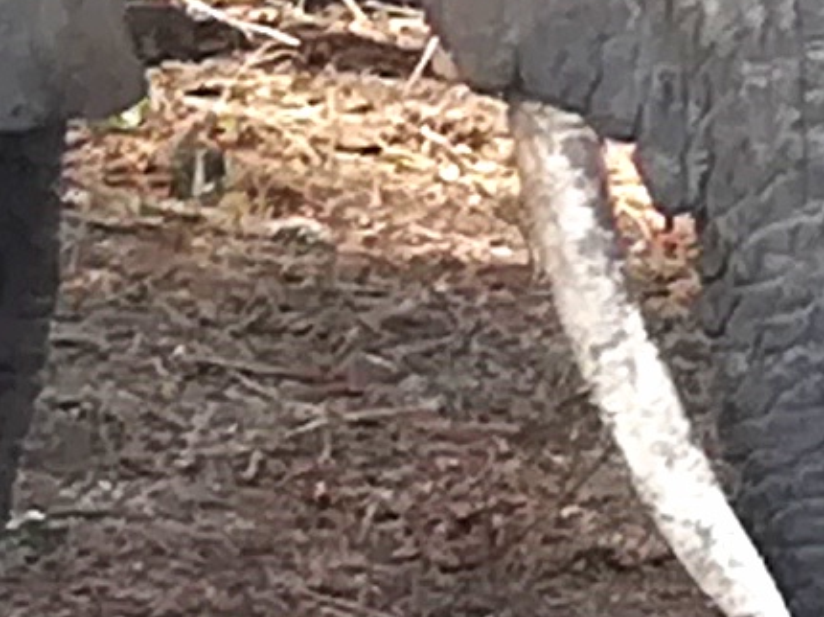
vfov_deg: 4.0
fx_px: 8850
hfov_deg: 5.3
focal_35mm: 372
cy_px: -195
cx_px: 274
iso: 50
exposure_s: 1/131
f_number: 2.2
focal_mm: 3.83
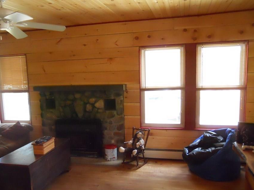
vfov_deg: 41.7
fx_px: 249
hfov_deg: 53.8
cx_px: 110
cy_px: 106
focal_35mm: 34
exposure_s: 1/100
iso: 800
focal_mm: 5
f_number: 2.7
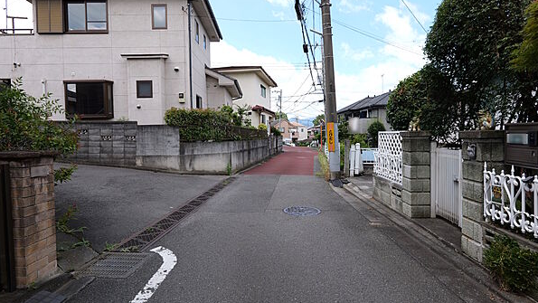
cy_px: 147
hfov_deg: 89.6
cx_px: 269
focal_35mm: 19
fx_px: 271
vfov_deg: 58.4
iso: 100
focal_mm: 18
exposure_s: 1/125
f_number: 7.1
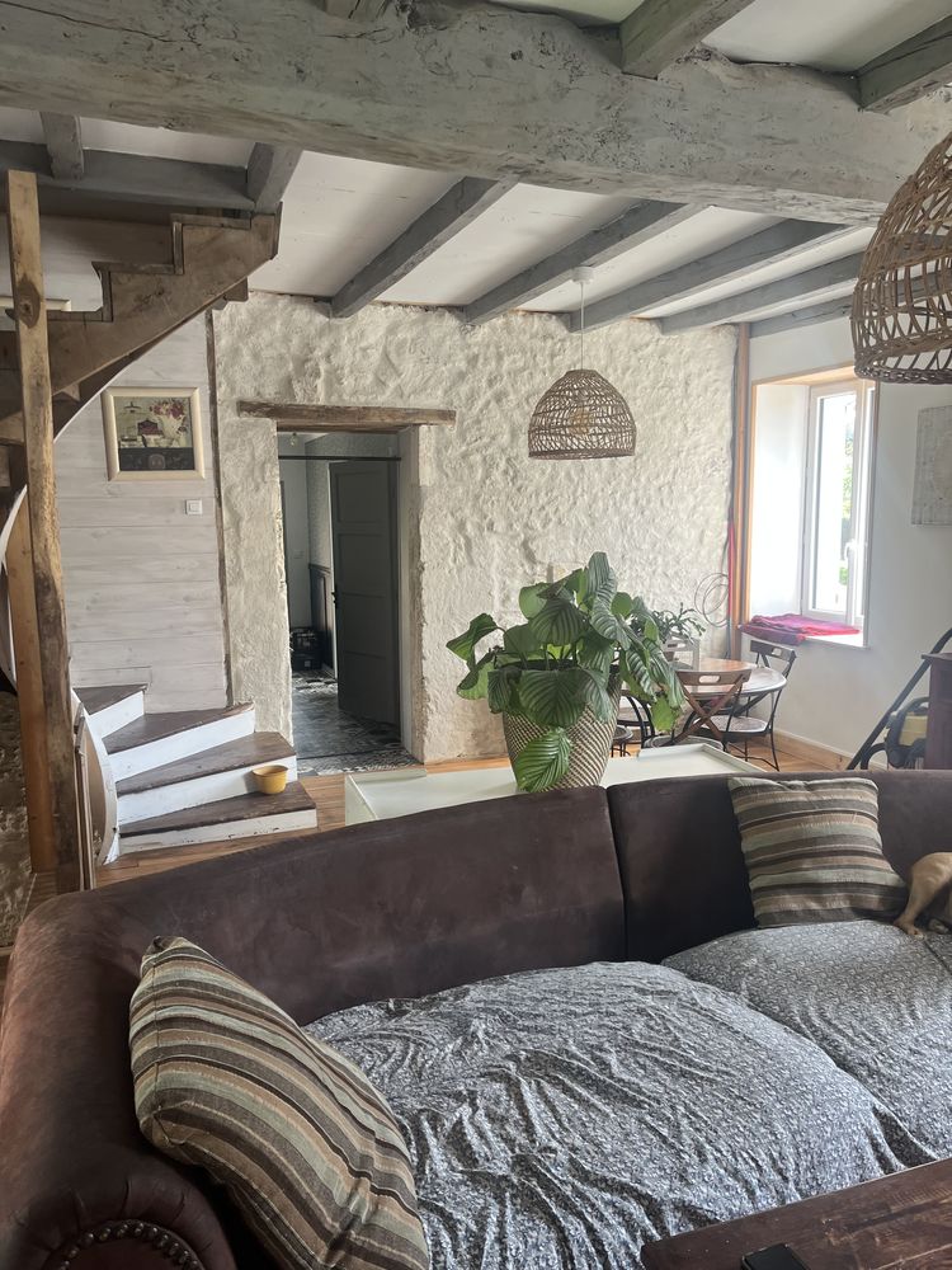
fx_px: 953
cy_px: 635
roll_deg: +0.9
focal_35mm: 26
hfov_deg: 53.1
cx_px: 476
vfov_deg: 67.3
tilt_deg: -7.7
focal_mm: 5.1
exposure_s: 1/75
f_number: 1.6
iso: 64
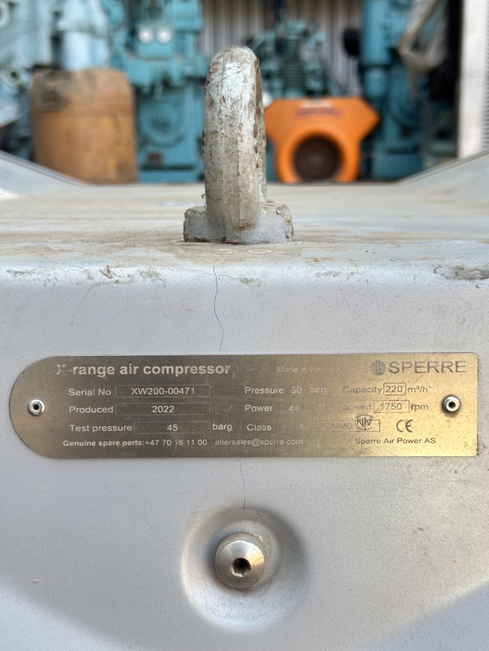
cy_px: 326
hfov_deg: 30.3
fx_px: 904
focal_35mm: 48
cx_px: 244
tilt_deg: -11.9
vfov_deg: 39.7
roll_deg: +0.2
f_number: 1.78
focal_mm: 6.86
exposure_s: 1/287
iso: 64
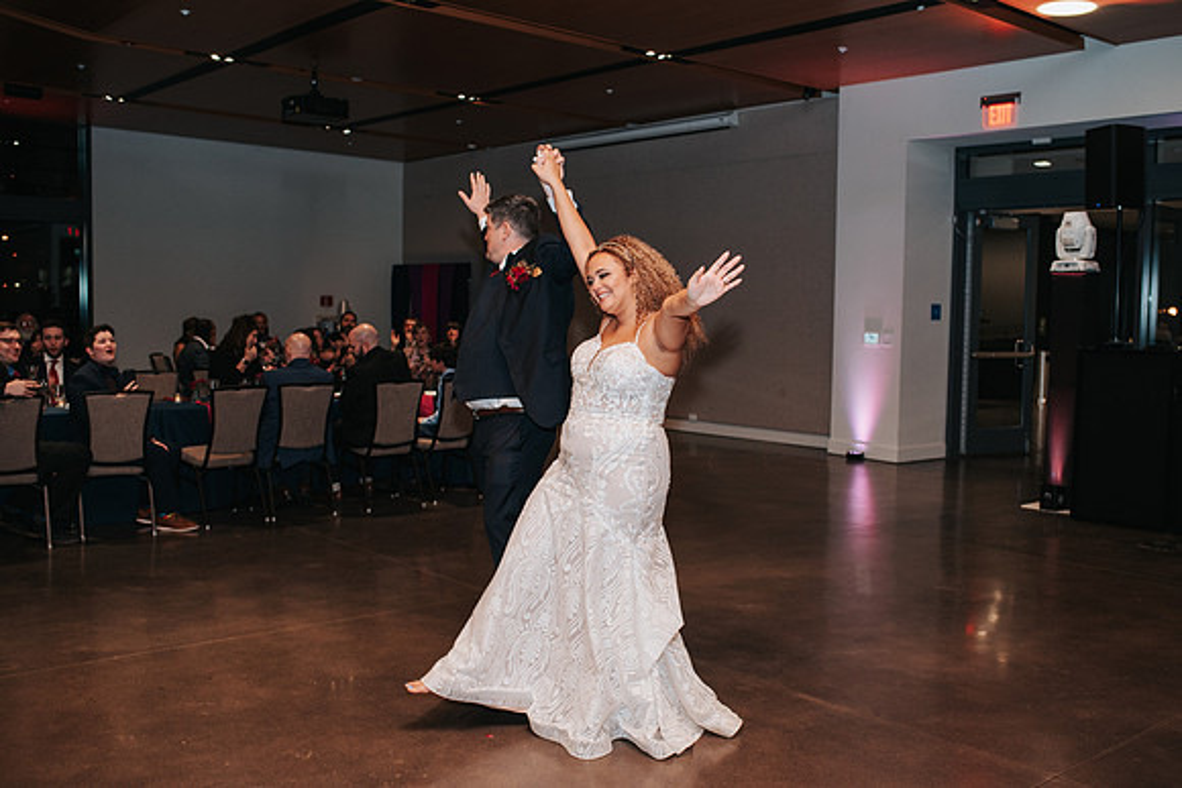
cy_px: 394
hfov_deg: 52.4
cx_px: 618
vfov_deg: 36.3
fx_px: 1202
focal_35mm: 37
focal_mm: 35
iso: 1000
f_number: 2.8
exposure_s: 1/200
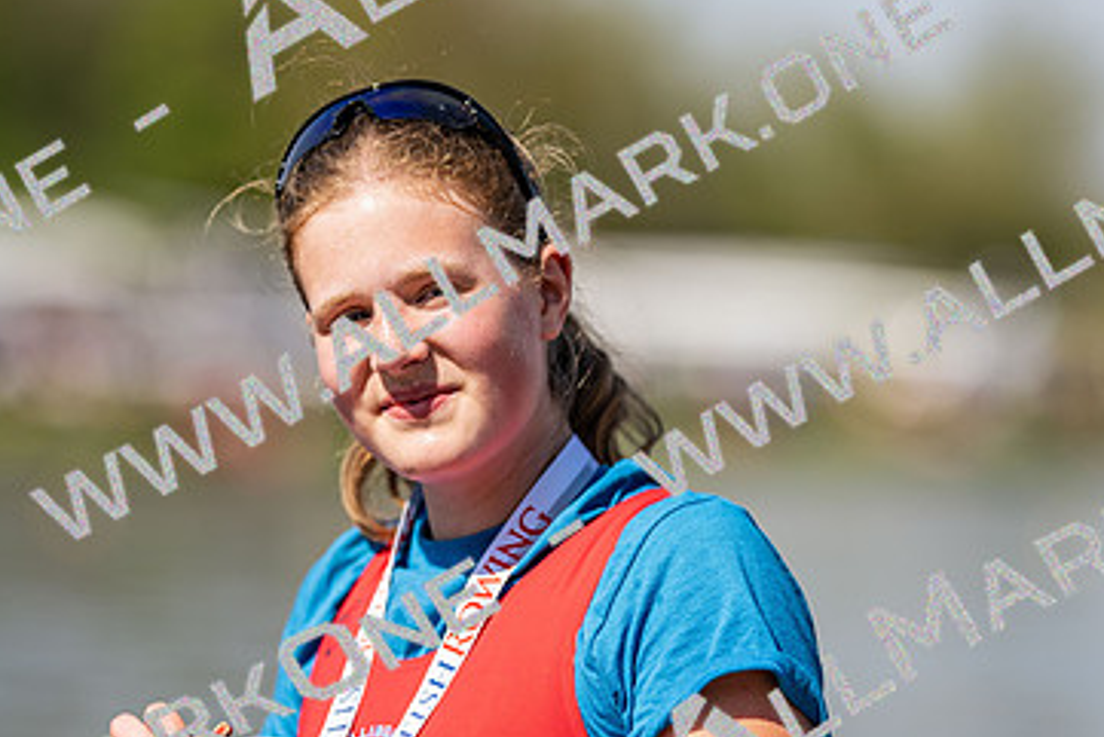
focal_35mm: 217
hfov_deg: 9.5
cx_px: 410
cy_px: 549
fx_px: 6657
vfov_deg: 6.3
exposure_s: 1/4000
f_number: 1.8
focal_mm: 135
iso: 64
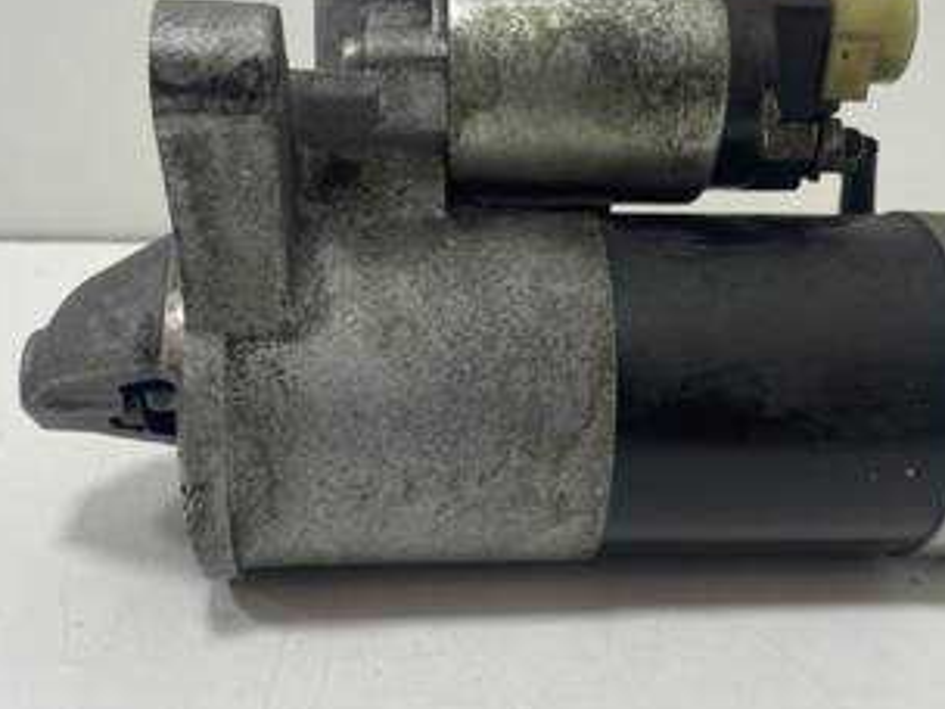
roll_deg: -1.7
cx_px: 482
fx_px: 1119
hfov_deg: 45.8
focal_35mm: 41
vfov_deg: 35.1
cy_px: 370
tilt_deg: -26.8
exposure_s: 1/100
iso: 40
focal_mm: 4.2
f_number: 1.6
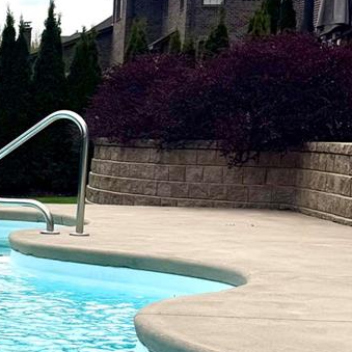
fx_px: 1104
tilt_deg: -10.0
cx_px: -196
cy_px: 308
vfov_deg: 17.9
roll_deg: +0.3
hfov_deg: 16.3
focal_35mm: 96
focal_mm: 6.76
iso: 80
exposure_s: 1/9009
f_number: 1.78
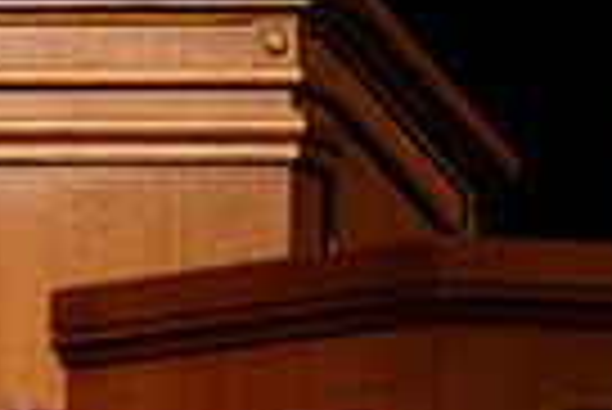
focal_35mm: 851
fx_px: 14482
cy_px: -268
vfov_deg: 1.6
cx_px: -387
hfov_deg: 2.4
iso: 2000
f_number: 2.8
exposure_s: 1/250
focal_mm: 200
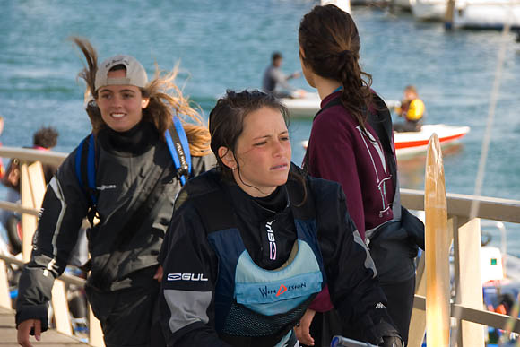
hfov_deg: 13.0
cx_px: 260
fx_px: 2275
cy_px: 174
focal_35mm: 158
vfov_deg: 8.7
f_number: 5.6
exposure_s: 1/250
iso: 200
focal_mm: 105
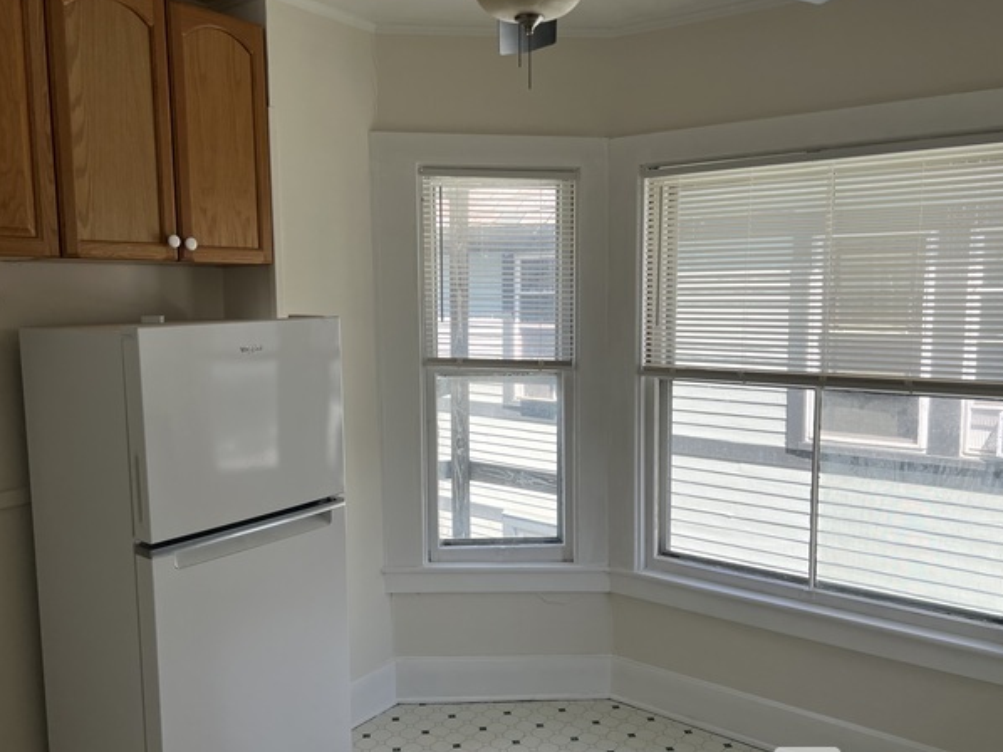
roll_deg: +1.4
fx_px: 840
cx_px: 486
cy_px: 394
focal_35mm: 29
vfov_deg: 48.2
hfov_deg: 61.7
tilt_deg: -5.5
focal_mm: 5.7
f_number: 1.5
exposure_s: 1/674
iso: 50
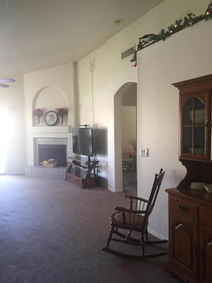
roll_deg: +0.4
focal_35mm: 29
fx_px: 237
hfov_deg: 48.2
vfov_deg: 61.7
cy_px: 142
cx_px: 106
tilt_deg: -2.2
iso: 125
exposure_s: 1/30
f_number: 2.2
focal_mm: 4.15
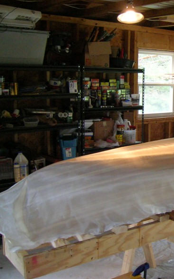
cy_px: 137
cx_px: 182
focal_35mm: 49
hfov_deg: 24.9
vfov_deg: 41.0
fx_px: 371
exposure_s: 1/69.4
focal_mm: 5.7
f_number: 2.9
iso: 200
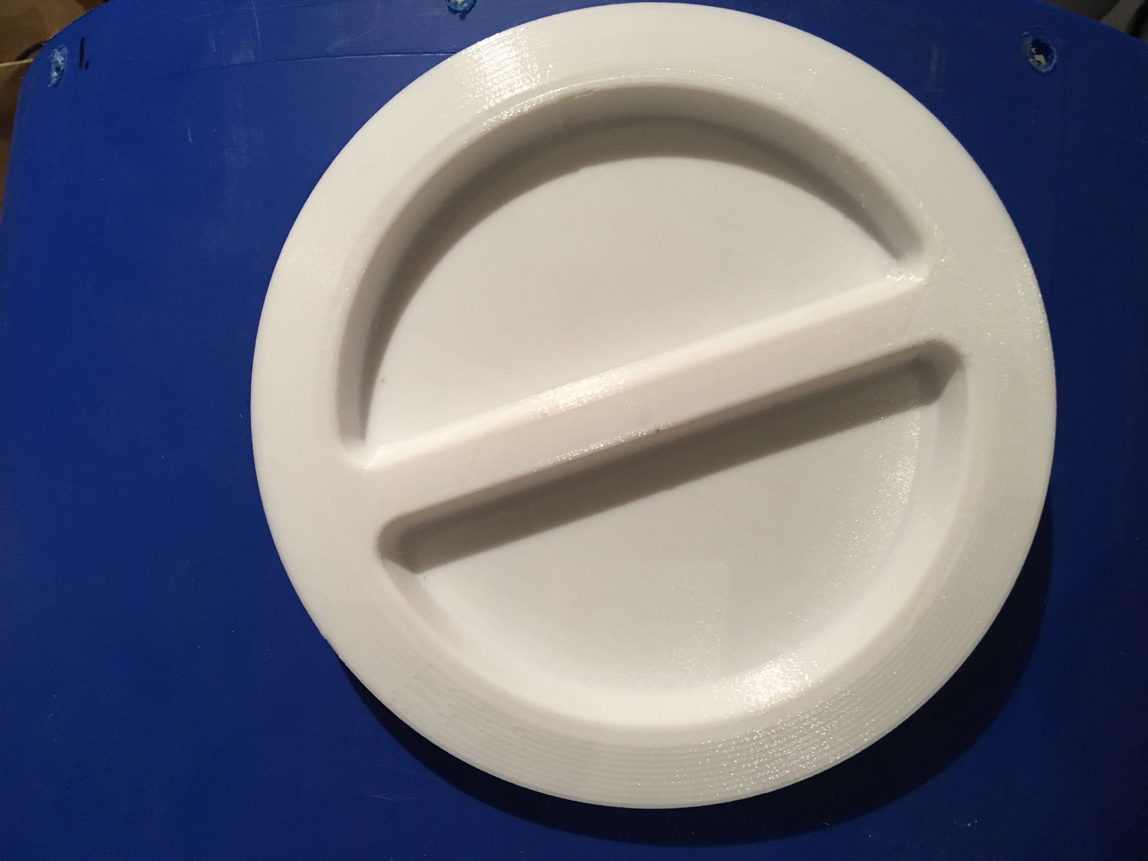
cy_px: 430
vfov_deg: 48.2
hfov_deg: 61.7
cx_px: 574
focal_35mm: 29
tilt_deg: -46.4
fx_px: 962
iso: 200
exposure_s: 1/33
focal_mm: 4.15
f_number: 2.2
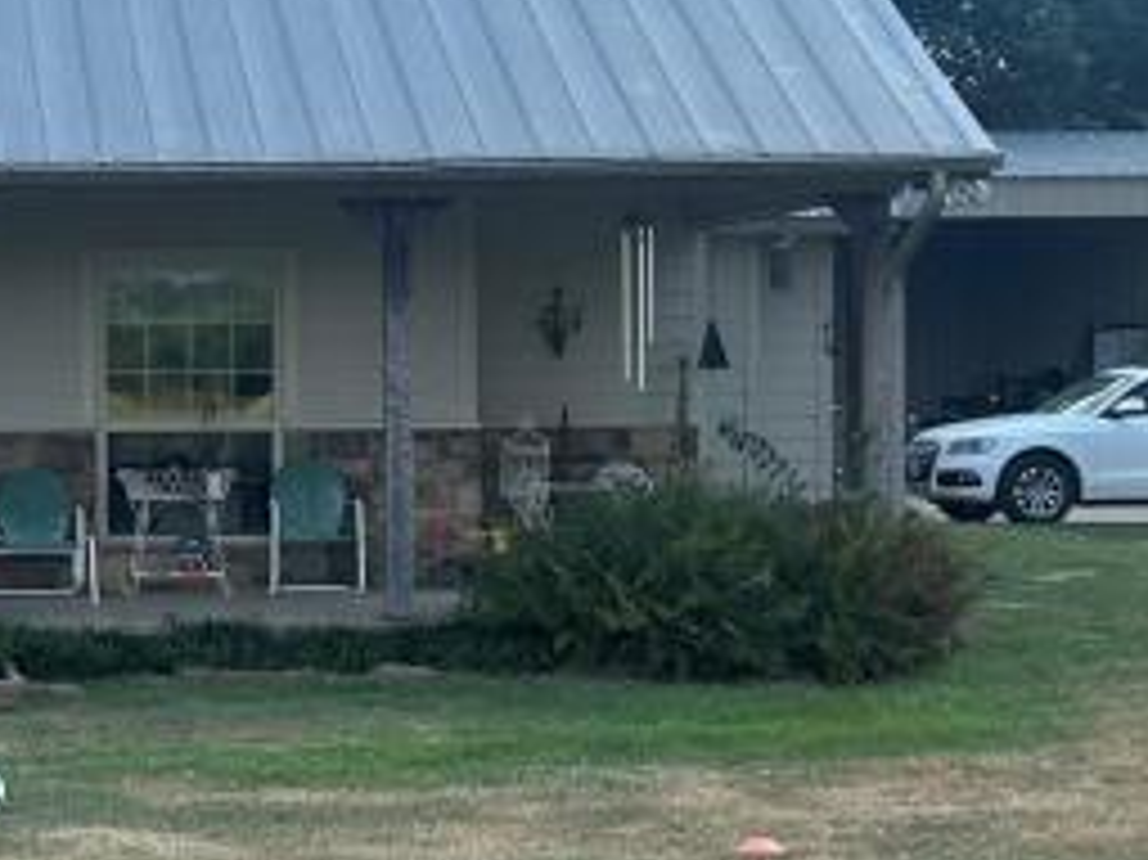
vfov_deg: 15.1
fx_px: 3249
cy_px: 432
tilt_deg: -1.5
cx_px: -131
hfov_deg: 19.2
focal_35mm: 98
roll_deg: +1.4
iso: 50
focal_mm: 5.7
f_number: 1.5
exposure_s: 1/2208
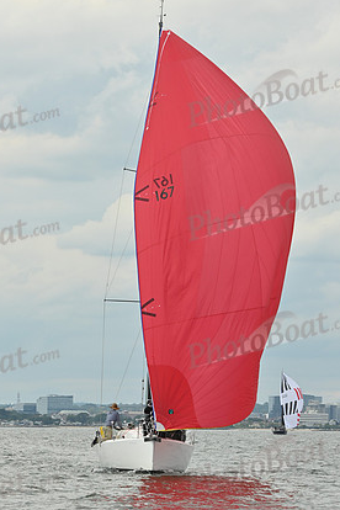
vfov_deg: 11.3
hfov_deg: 7.5
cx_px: 124
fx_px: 2578
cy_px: 291
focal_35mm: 182
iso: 320
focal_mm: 130
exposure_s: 1/1250
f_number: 8
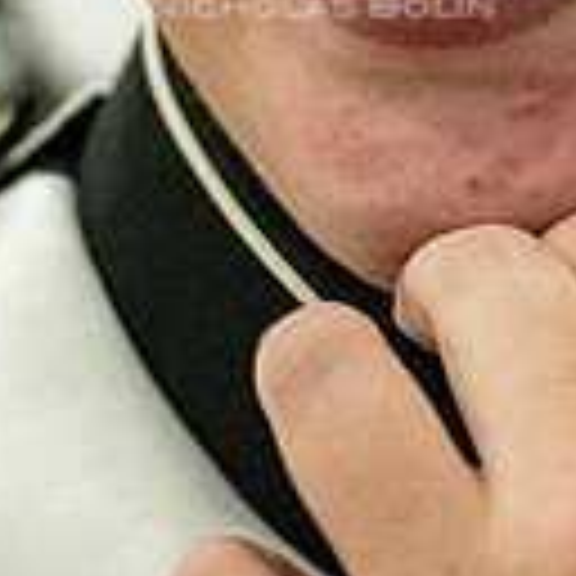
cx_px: 306
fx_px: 3106
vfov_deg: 10.3
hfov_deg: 10.6
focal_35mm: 165
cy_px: -196
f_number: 4
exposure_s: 1/800
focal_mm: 43
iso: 8000
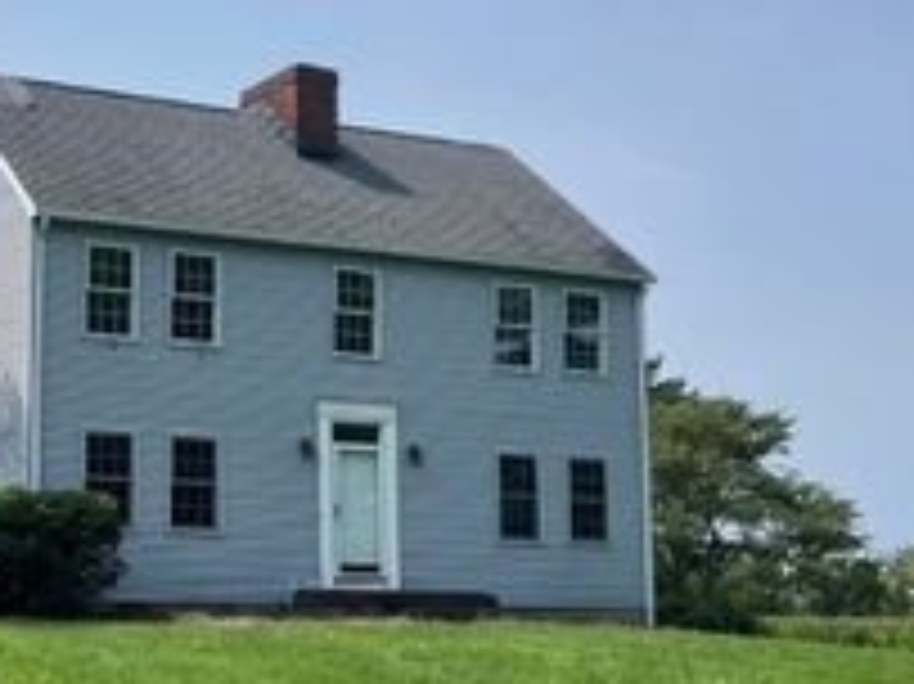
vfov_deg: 22.9
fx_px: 1689
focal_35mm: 64
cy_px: 412
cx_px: 54
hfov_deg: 28.8
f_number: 1.6
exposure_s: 1/5051
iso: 32
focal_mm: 4.2
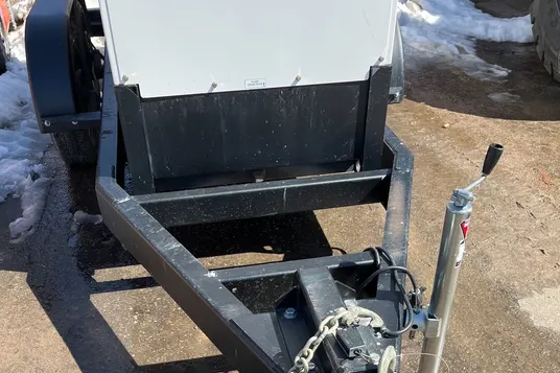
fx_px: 575
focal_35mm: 37
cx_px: 279
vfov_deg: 33.6
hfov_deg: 51.9
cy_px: 351
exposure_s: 1/1175
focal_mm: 5.1
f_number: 1.6
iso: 50
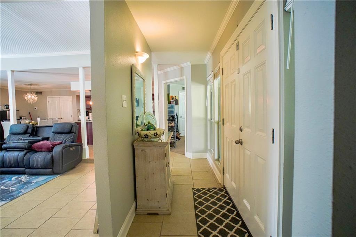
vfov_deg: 72.0
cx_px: 178
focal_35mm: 16
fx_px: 163
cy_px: 118
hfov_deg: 95.0
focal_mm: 11
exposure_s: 1/250
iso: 500
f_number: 4
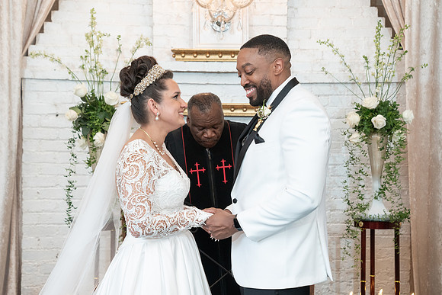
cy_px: 154
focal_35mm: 64
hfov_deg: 31.4
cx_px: 230
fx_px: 787
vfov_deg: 21.2
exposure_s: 1/100
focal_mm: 60
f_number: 4
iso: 2000
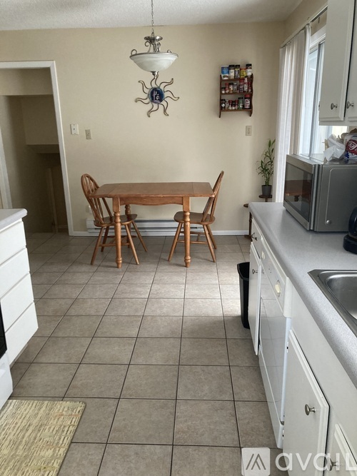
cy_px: 238
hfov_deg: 49.7
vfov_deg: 63.5
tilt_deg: -16.4
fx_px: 385
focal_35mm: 28
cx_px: 178
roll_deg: +1.7
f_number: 1.8
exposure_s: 1/60
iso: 200
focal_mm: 3.99
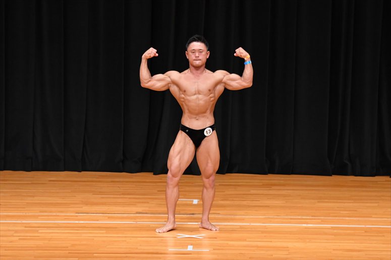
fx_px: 2605
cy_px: 130
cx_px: 196
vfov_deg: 5.7
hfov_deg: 8.6
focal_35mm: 240
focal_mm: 160
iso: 4000
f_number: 5.6
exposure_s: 1/400
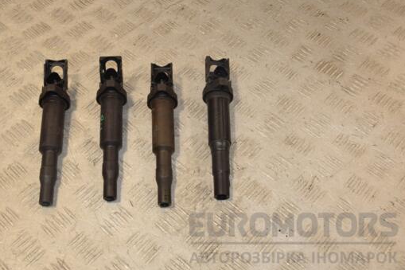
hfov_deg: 42.7
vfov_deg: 29.2
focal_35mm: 46
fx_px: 517
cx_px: 174
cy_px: 119
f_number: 10
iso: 800
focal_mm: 26
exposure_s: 1/200
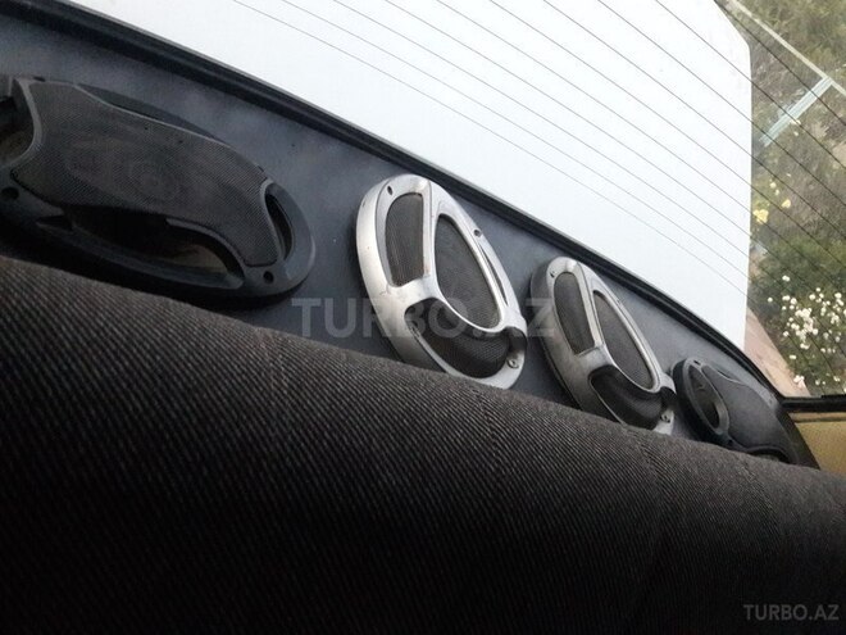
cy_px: 318
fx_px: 684
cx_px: 423
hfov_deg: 63.4
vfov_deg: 49.7
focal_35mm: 28
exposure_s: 1/17
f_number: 1.9
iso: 800
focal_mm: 3.7
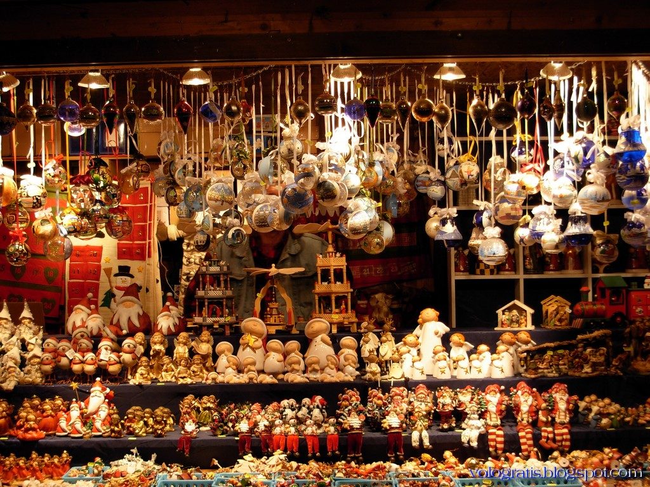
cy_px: 244
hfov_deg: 33.2
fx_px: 1089
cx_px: 325
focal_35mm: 58
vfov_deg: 25.2
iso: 79
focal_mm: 9.5
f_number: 3.3
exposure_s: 1/26.9
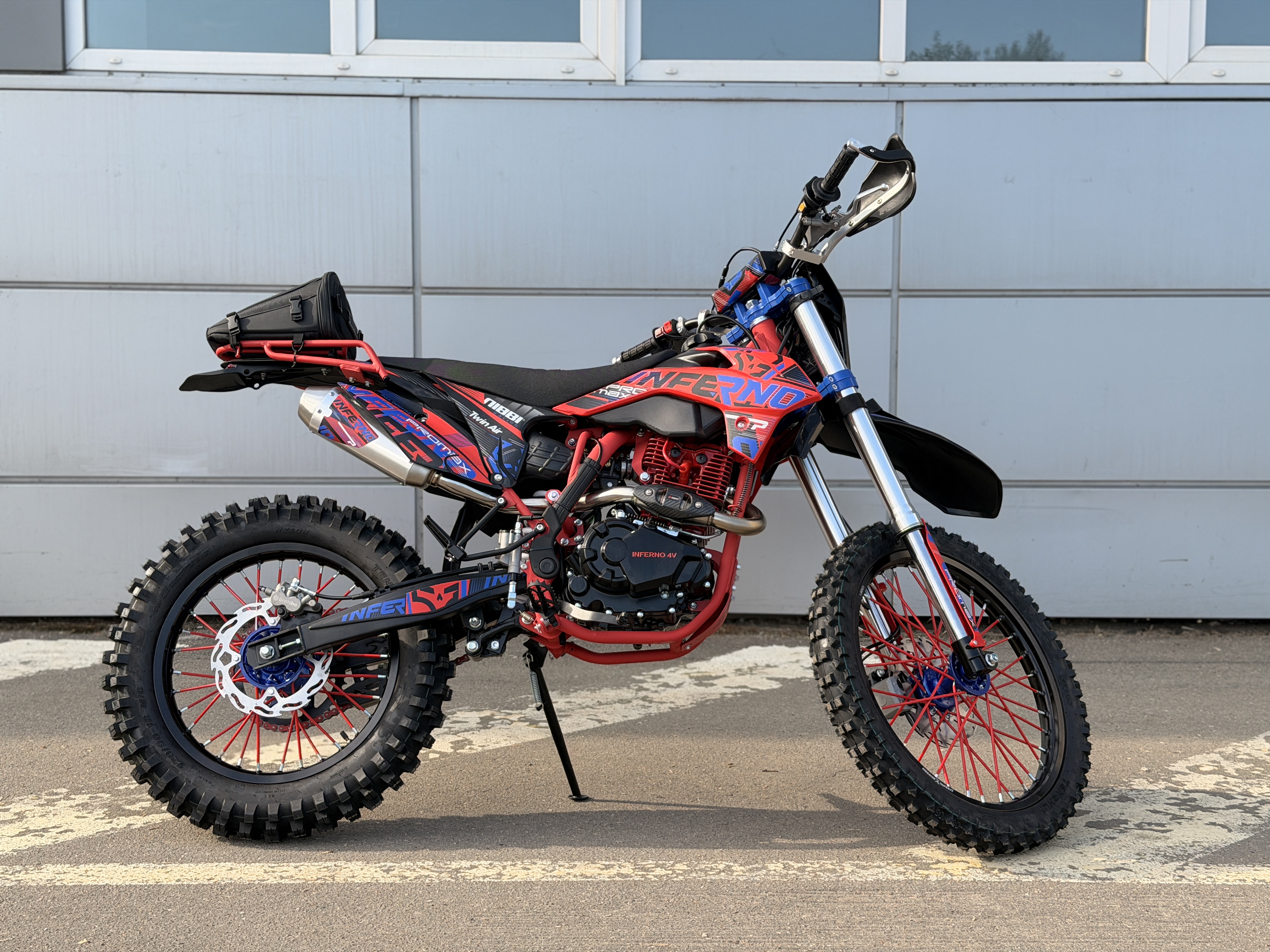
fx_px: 1761
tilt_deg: -3.9
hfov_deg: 39.7
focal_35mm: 48
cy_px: 476
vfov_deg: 30.3
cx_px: 635
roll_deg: -0.7
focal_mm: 6.76
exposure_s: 1/1013
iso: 80
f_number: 1.78
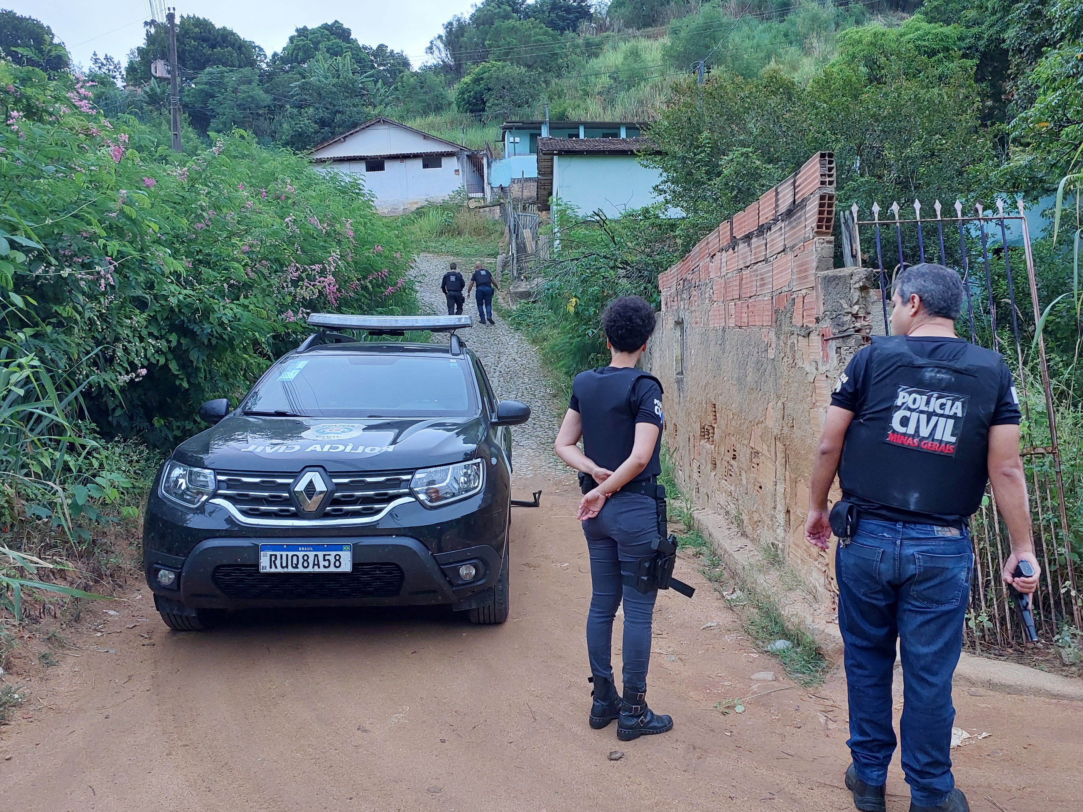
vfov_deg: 53.0
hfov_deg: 67.3
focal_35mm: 26
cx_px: 553
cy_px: 438
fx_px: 813
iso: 200
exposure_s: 1/60
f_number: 1.8
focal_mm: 5.06
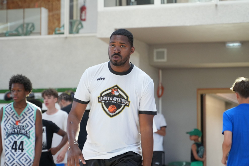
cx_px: 124
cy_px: 83
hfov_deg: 20.3
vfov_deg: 13.6
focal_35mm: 100
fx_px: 695
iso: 1600
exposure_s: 1/400
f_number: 2.8
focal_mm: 67
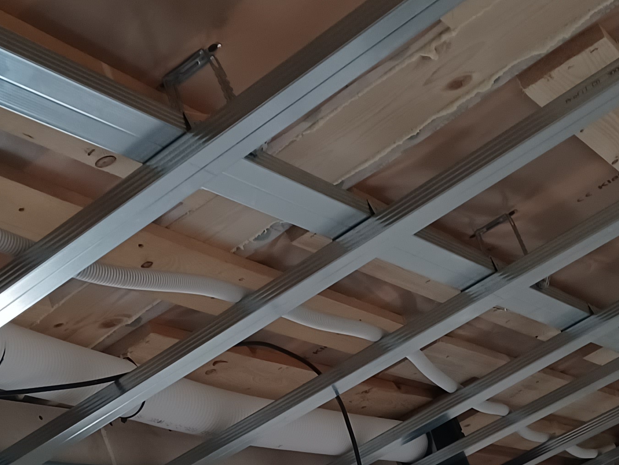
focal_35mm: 74
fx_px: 1324
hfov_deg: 26.2
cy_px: 429
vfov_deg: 19.5
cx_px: 235
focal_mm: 4.6
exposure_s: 1/33
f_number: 1.8
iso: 320
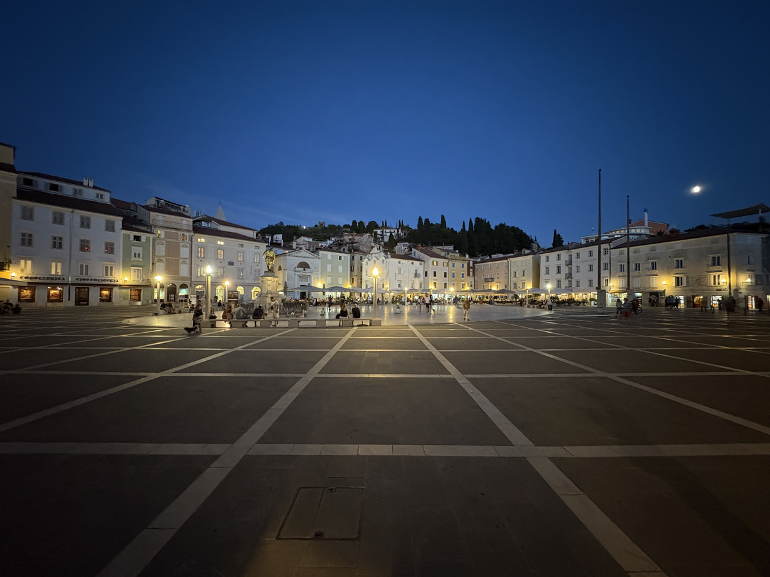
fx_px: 311
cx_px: 385
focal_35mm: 14
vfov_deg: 85.7
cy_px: 288
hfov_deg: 102.1
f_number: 2.2
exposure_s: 1/25
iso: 1000
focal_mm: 2.22
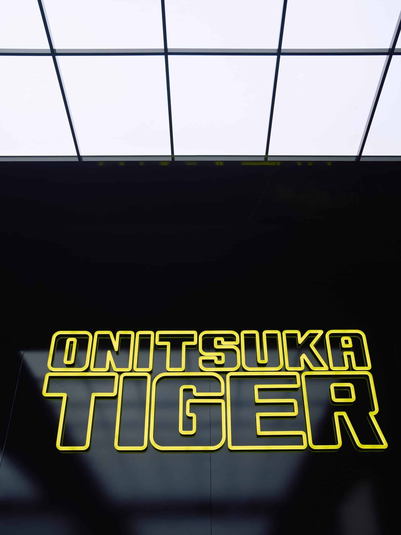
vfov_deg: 54.0
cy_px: 274
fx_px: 525
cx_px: 203
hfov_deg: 41.8
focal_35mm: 34
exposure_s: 1/400
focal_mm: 31
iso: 800
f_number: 5.6
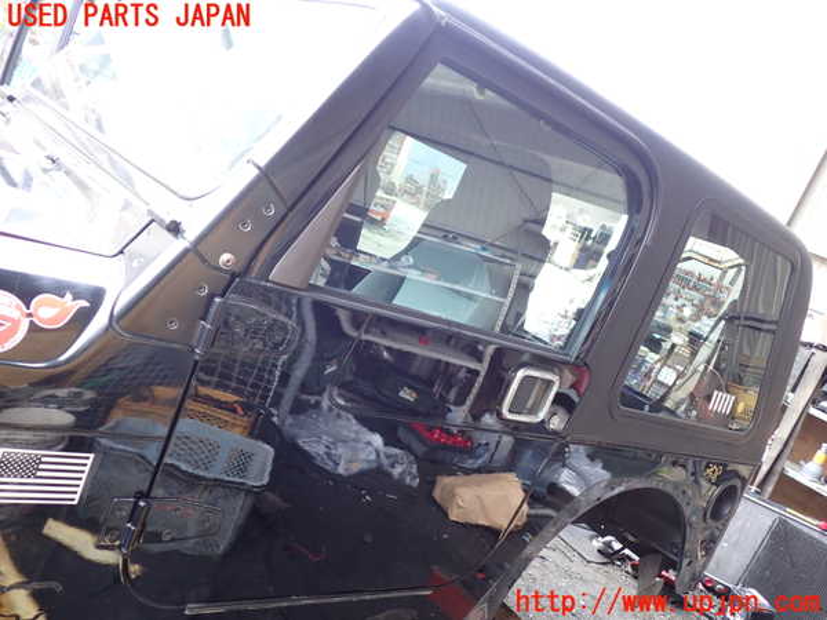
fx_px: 717
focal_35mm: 30
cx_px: 414
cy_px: 310
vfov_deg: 46.8
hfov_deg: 60.0
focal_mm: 5.4
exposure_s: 1/50
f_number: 2.3
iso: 200
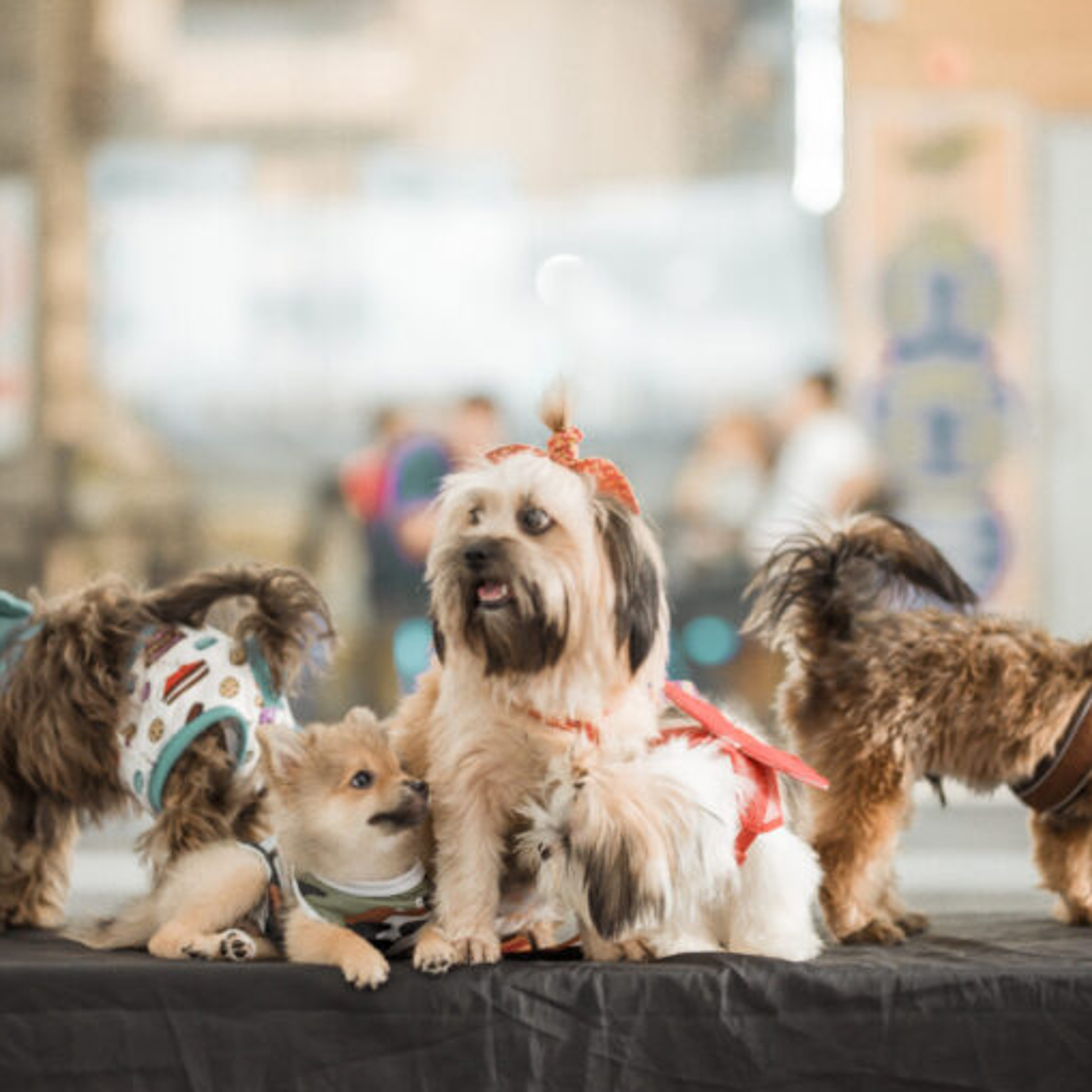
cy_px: 546
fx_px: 3890
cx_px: 562
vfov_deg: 16.0
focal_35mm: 109
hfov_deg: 16.0
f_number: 1.6
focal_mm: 85
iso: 1600
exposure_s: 1/100
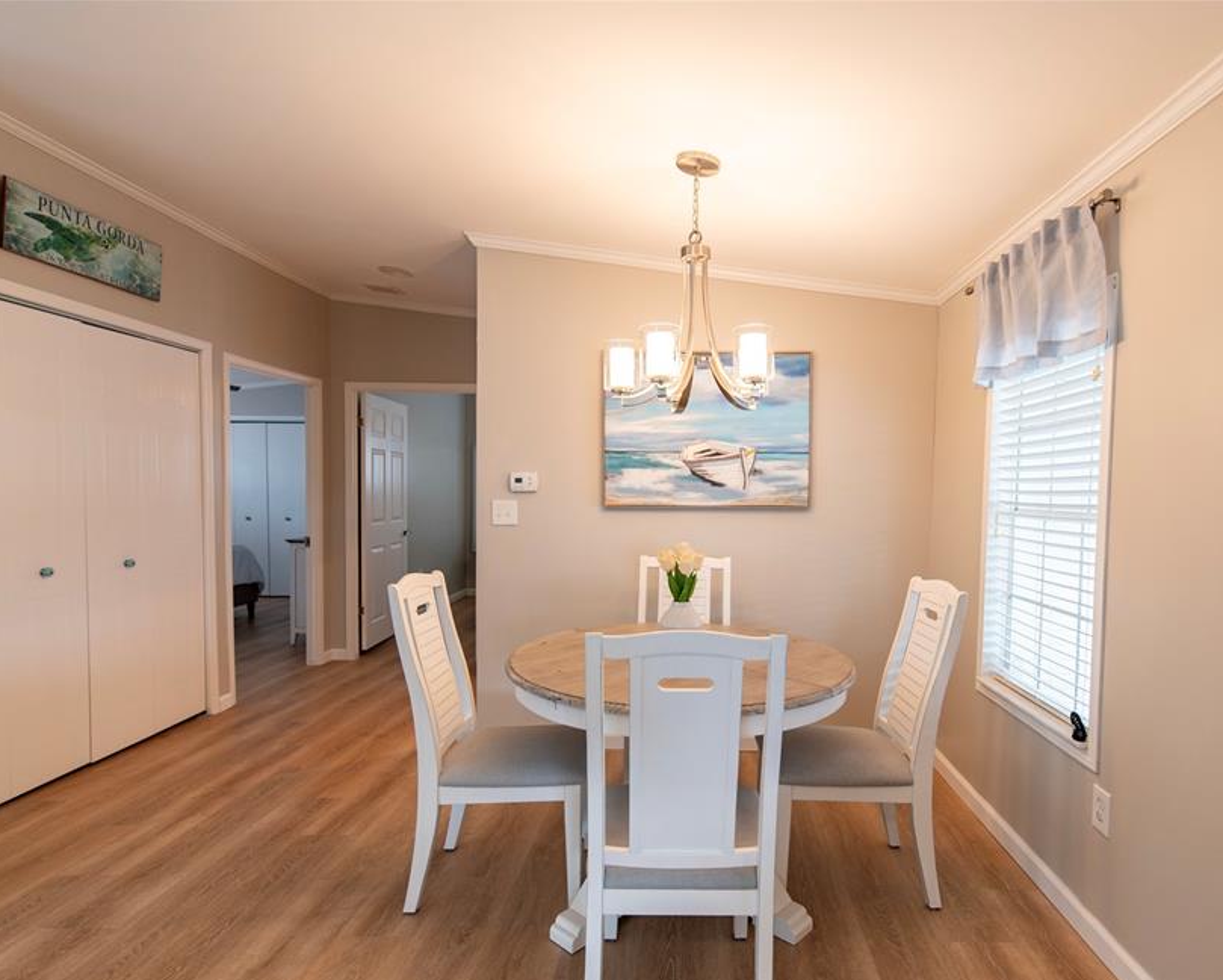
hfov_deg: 82.8
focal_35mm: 19
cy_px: 515
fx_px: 688
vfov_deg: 70.8
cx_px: 694
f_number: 3.5
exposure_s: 1/50
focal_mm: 16
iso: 100
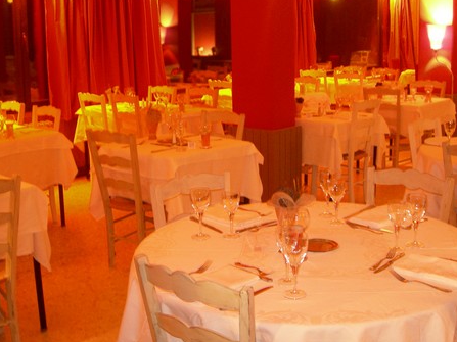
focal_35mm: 51
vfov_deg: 28.5
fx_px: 673
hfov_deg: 37.5
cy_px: 134
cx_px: 253
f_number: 2.8
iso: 200
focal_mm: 7.8
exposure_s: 1/2.9
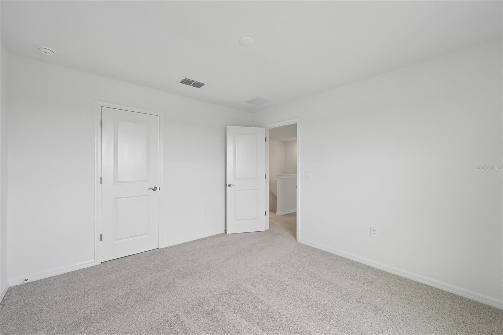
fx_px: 196
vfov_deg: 81.2
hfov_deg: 104.3
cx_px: 252
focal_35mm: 14
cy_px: 168
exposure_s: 1/60
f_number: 8
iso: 400
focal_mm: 14
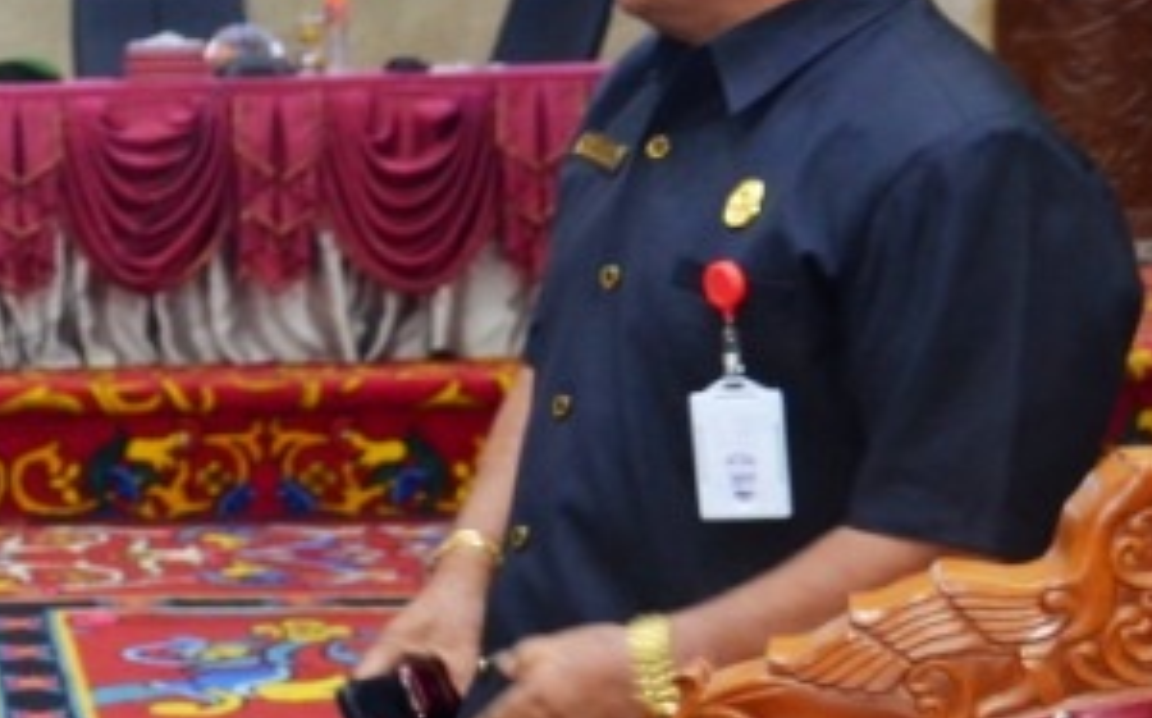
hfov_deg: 15.0
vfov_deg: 10.5
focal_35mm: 125
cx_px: -772
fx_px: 3922
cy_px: 323
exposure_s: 1/60
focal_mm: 24
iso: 800
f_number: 3.8
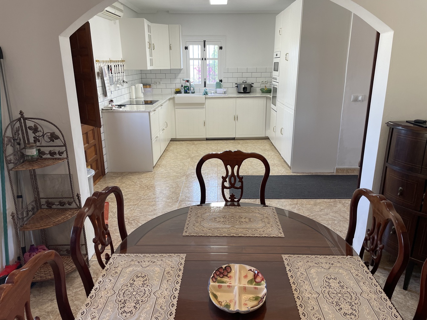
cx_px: 214
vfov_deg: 53.1
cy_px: 160
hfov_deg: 67.3
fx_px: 321
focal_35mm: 26
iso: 80
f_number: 1.6
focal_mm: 4.2
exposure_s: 1/100
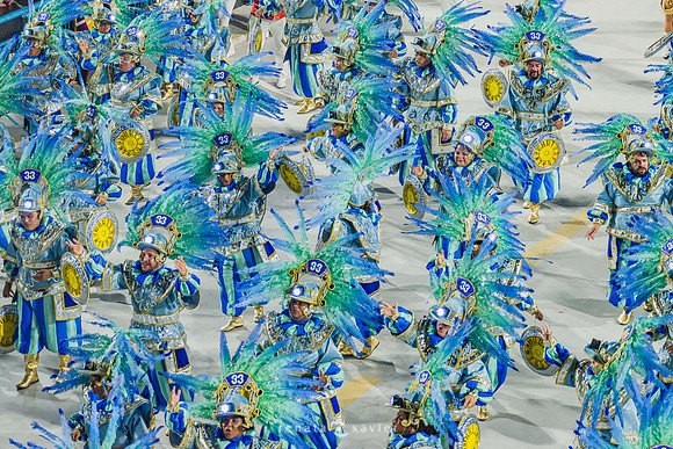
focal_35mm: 140
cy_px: 224
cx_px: 336
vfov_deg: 9.8
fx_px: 2618
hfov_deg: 14.7
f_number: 5
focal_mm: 140
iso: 1600
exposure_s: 1/320
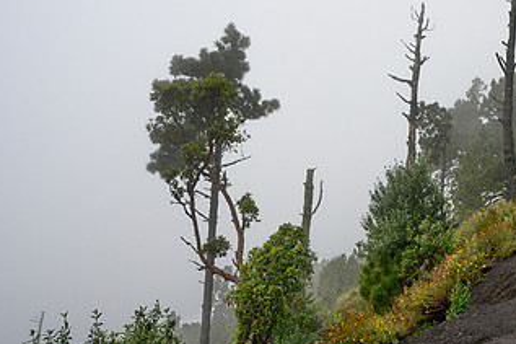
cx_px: 462
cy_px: 133
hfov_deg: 41.9
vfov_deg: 31.0
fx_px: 616
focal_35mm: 43
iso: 800
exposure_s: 1/200
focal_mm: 23.5
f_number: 4
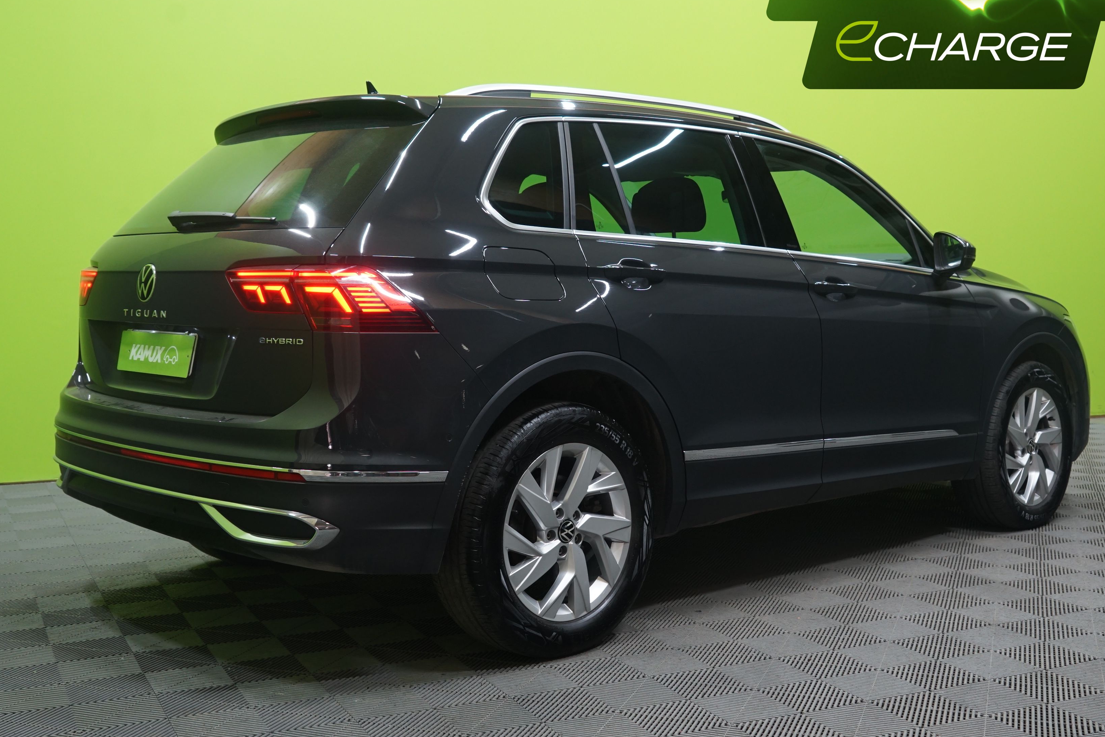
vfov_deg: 32.6
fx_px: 1258
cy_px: 315
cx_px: 573
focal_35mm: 41
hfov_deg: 47.4
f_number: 5.6
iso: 800
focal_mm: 34
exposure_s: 1/20
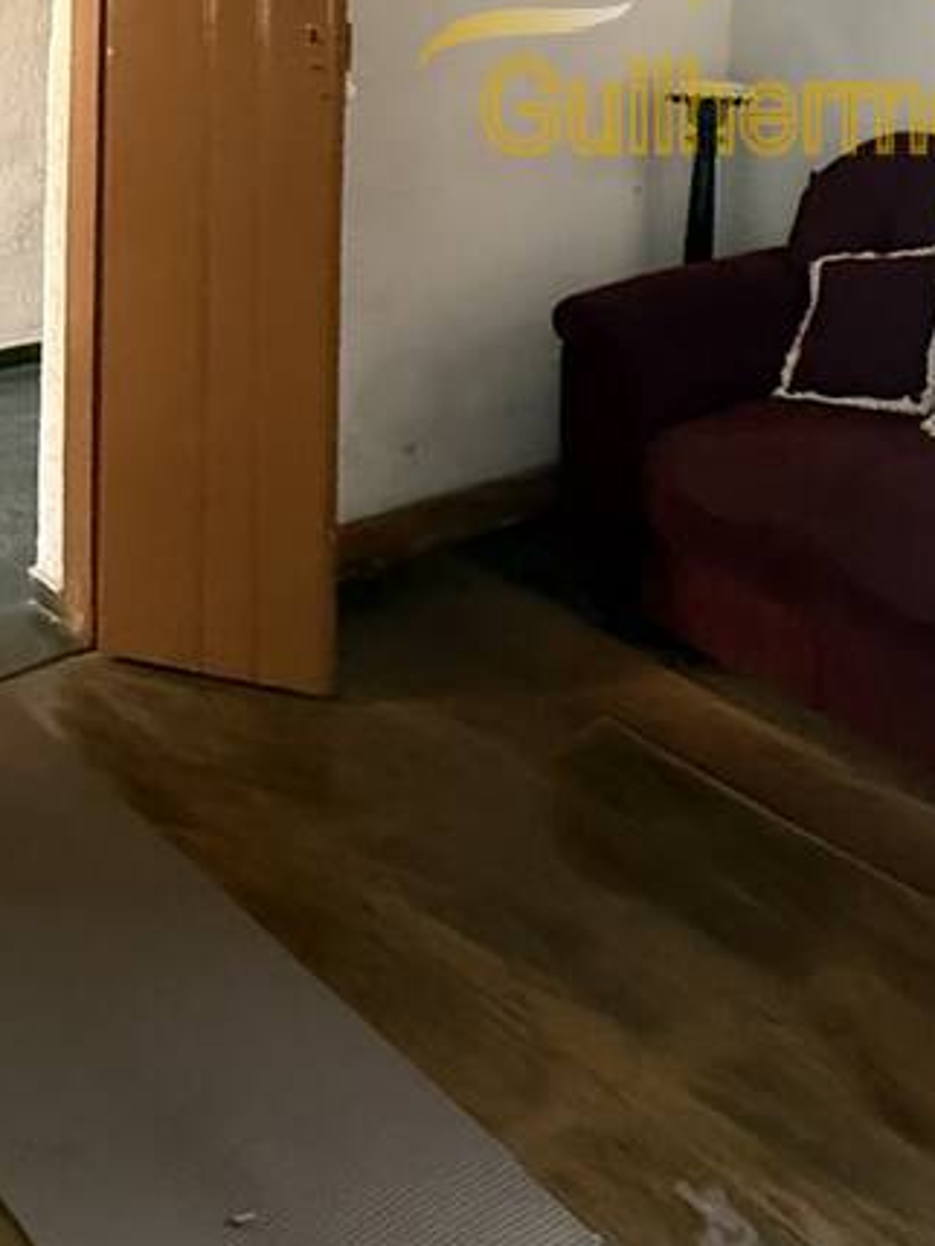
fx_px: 1692
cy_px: -58
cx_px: 920
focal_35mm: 47
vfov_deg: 35.7
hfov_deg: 29.0
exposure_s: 1/60
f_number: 2.2
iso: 800
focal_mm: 2.22
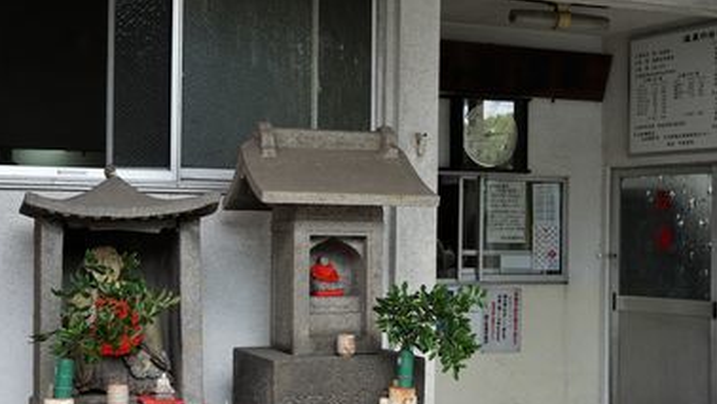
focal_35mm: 54
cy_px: 221
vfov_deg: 22.2
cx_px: 317
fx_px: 1027
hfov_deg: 38.4
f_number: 4.5
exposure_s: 1/160
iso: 400
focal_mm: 26
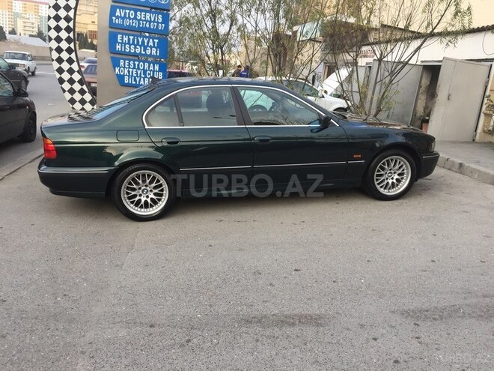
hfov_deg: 61.7
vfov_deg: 48.2
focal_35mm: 29
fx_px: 414
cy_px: 186
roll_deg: -7.4
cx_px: 247
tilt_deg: -14.0
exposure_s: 1/186
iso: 32
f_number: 2.2
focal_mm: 4.15
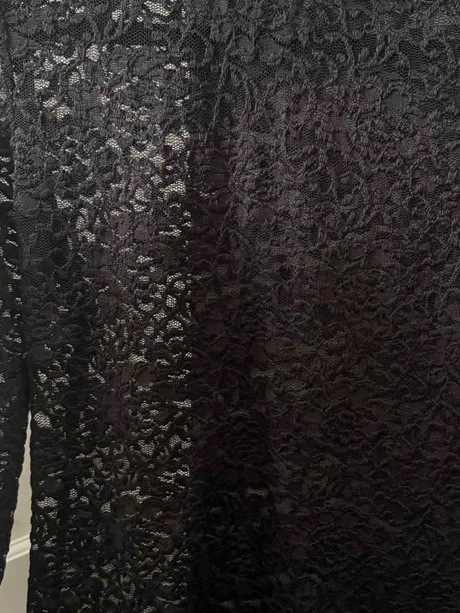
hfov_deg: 33.1
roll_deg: -2.6
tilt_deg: -16.0
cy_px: 353
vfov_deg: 43.7
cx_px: 330
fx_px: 762
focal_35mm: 43
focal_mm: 6.76
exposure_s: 1/30
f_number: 1.78
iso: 1250
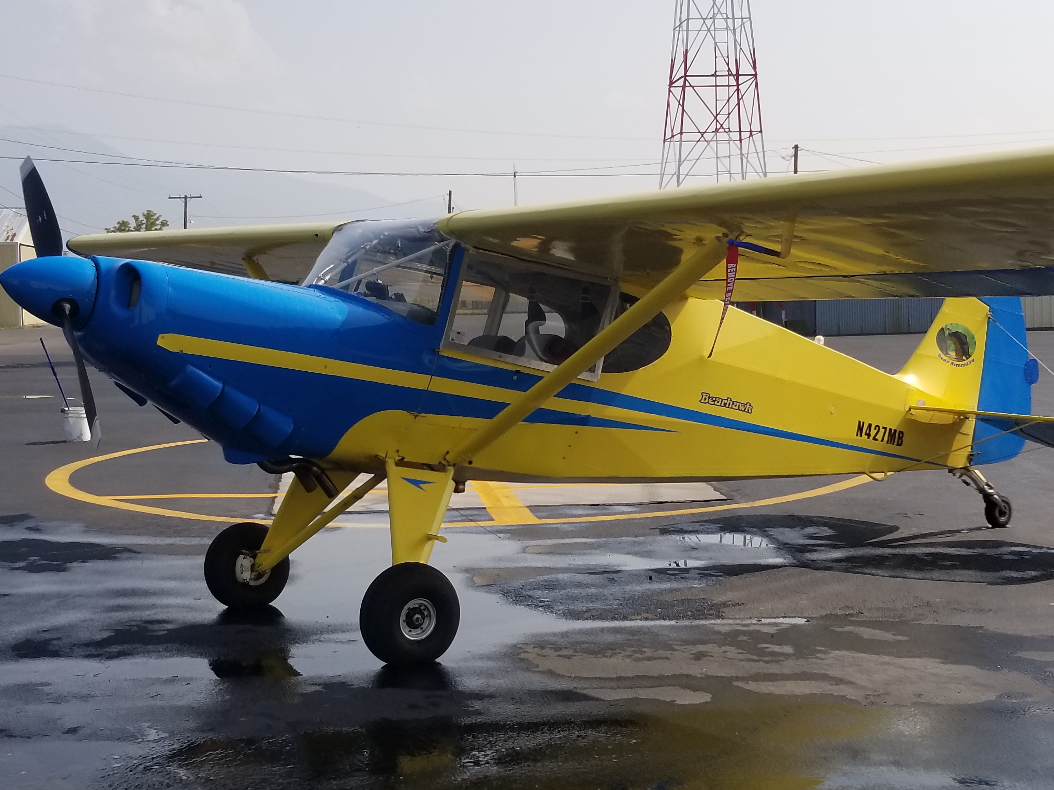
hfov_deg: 63.4
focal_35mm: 28
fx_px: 853
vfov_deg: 49.7
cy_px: 370
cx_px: 494
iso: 50
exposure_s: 1/3300
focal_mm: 4.25
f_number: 1.7
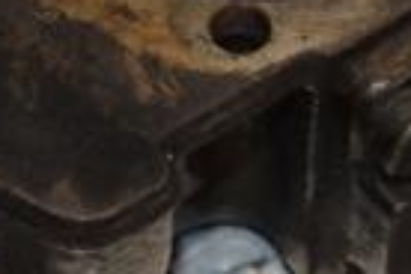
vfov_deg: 3.6
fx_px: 4315
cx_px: 235
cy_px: 36
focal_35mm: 378
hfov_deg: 5.5
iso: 800
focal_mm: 58
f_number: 5.6
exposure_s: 1/200
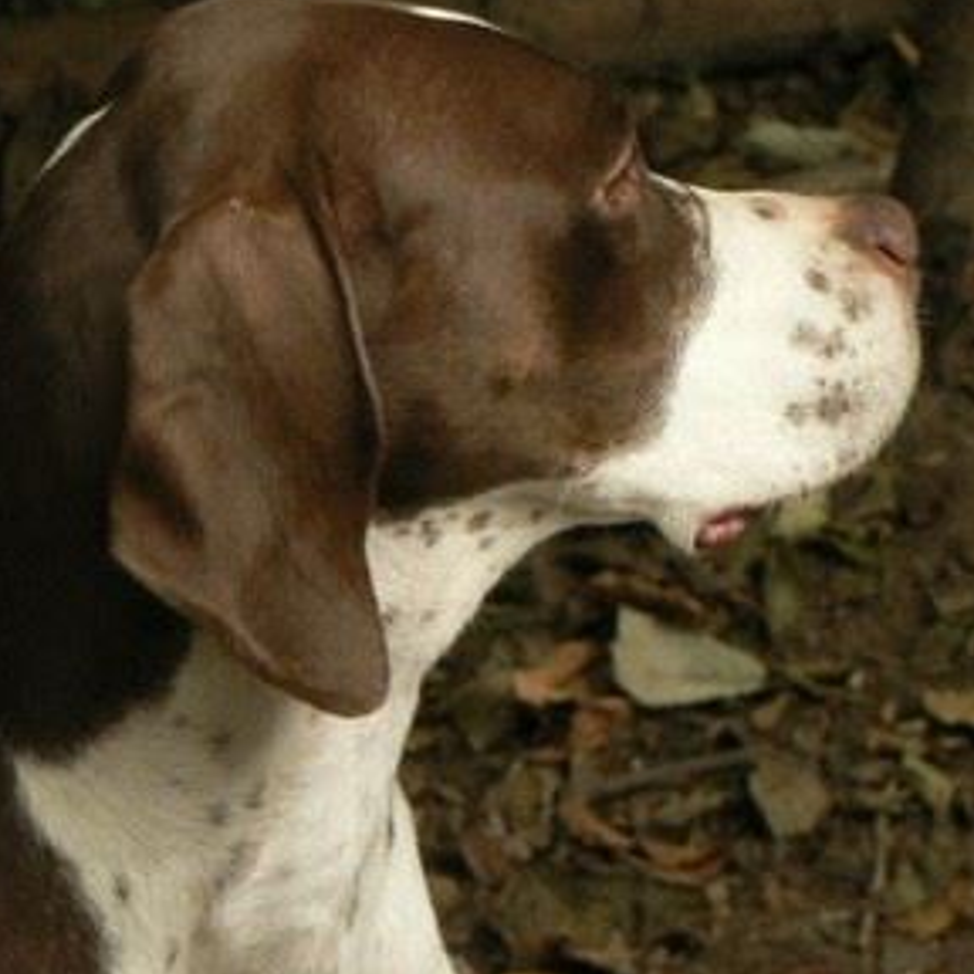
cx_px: 555
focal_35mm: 204
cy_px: 277
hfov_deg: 8.6
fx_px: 6494
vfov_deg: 8.6
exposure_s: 1/125
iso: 200
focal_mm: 17.3
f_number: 3.2
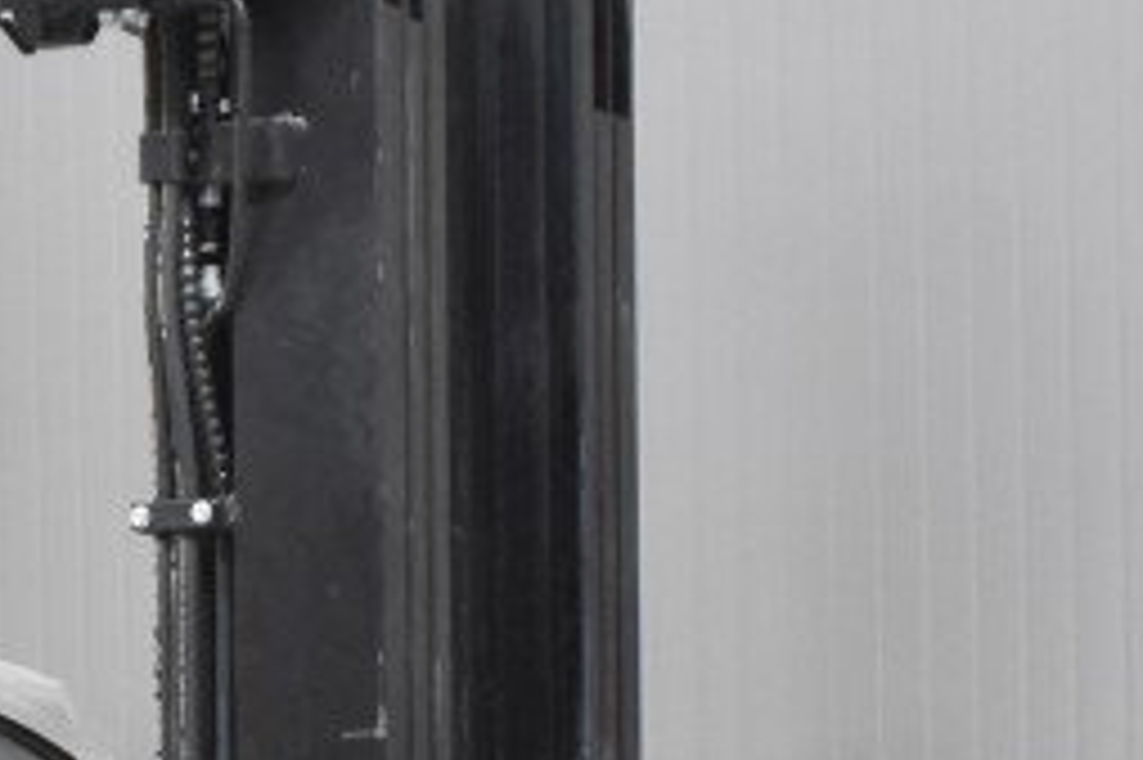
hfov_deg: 11.9
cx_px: -108
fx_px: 5394
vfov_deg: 7.8
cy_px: 1390
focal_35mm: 170
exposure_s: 1/25
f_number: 5.6
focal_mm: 24
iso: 1600
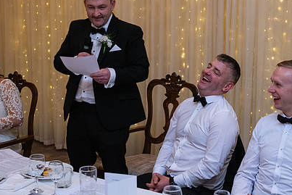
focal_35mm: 72
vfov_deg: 18.9
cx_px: 156
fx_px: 584
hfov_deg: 28.1
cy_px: 78
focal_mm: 50
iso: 1000
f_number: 3.5
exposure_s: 1/160
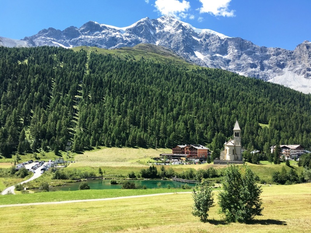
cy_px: 116
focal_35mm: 29
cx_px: 156
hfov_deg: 61.7
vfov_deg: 48.2
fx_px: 261
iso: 25
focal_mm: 4.15
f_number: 2.2
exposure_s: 1/651
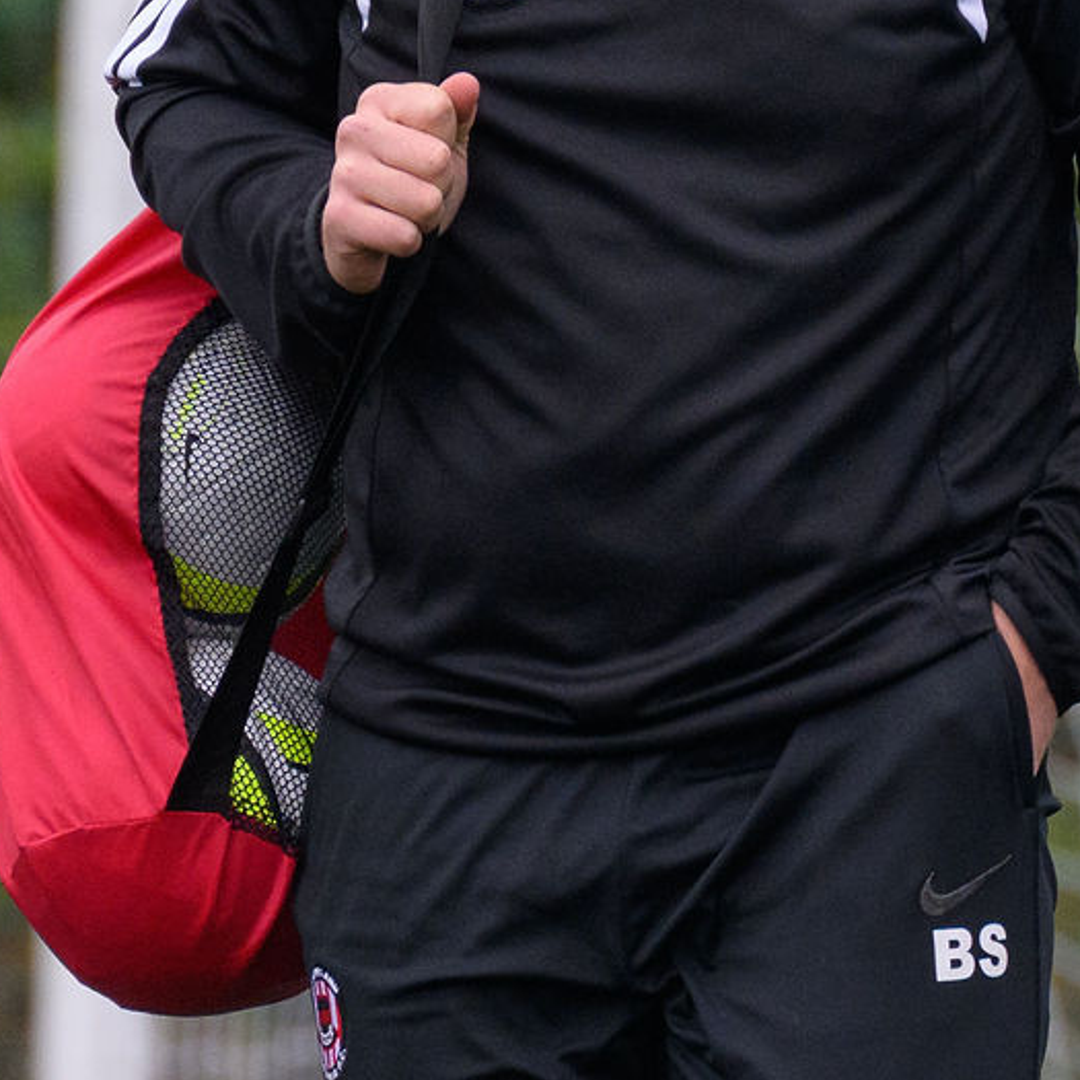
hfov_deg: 0.8
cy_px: 483
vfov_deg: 0.8
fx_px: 80374
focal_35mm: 2277
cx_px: 1108
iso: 1100
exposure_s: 1/1000
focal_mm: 400
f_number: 5.6
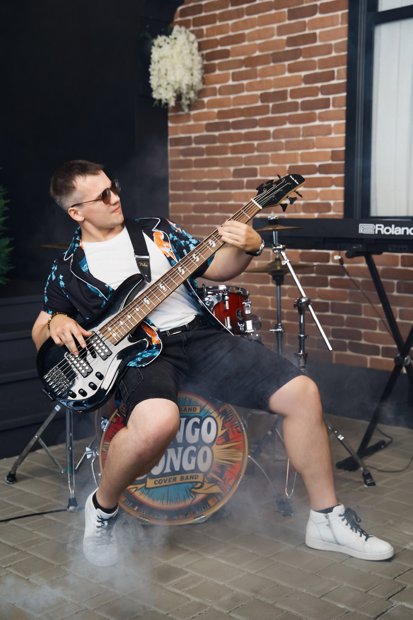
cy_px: 310
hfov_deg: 27.0
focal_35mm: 50
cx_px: 206
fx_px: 860
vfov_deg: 39.6
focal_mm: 50
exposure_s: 1/250
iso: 1000
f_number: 4
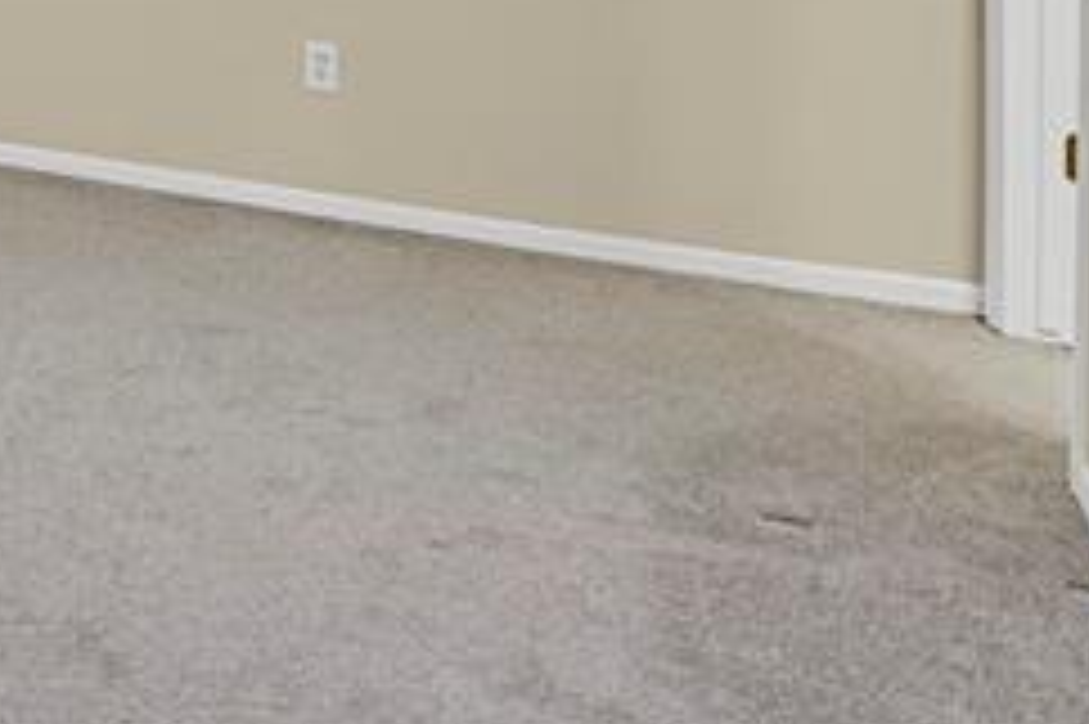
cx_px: -288
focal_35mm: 45
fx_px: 1360
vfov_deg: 25.5
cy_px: -225
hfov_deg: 33.4
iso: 250
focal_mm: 17
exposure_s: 2.5
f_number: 8
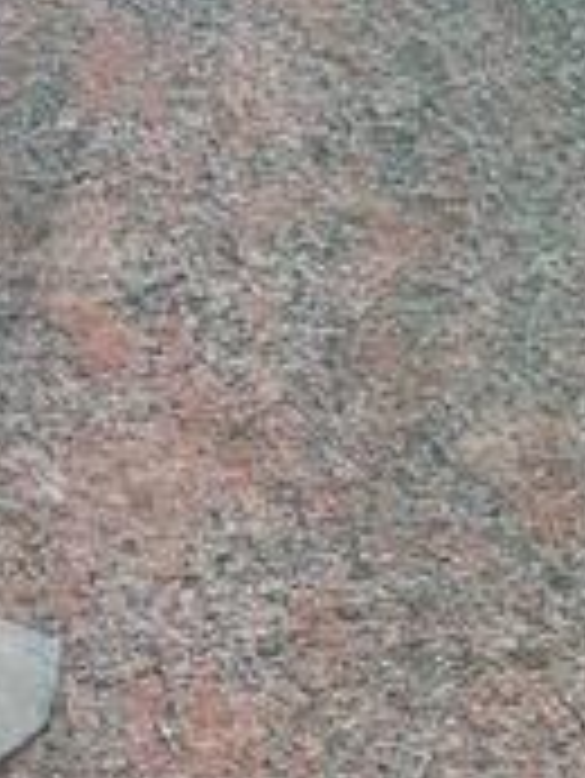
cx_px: -248
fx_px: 3736
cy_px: 926
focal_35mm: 166
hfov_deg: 8.8
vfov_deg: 11.7
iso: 125
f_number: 1.8
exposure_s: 1/50
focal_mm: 4.75
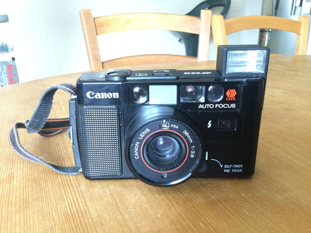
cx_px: 156
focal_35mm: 31
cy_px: 116
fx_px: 279
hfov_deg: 58.4
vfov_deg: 45.4
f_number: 2.4
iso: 500
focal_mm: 3.3
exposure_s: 1/17
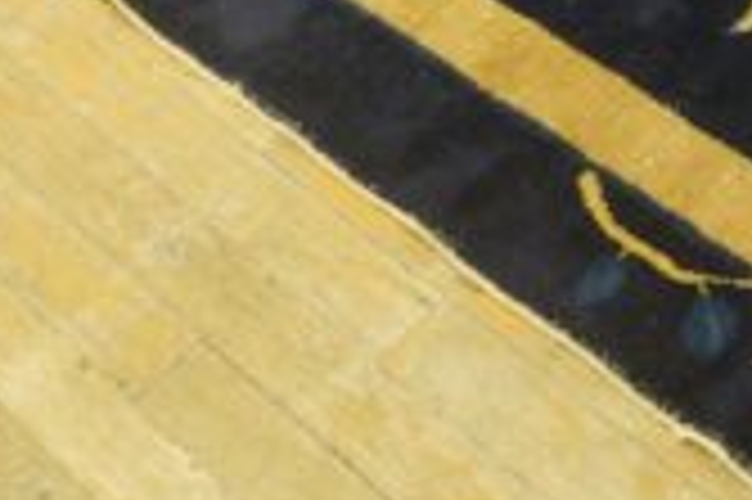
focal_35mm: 108
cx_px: 531
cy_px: -137
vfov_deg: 12.3
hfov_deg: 18.9
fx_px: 2254
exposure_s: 1/60
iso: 1600
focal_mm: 20
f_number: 4
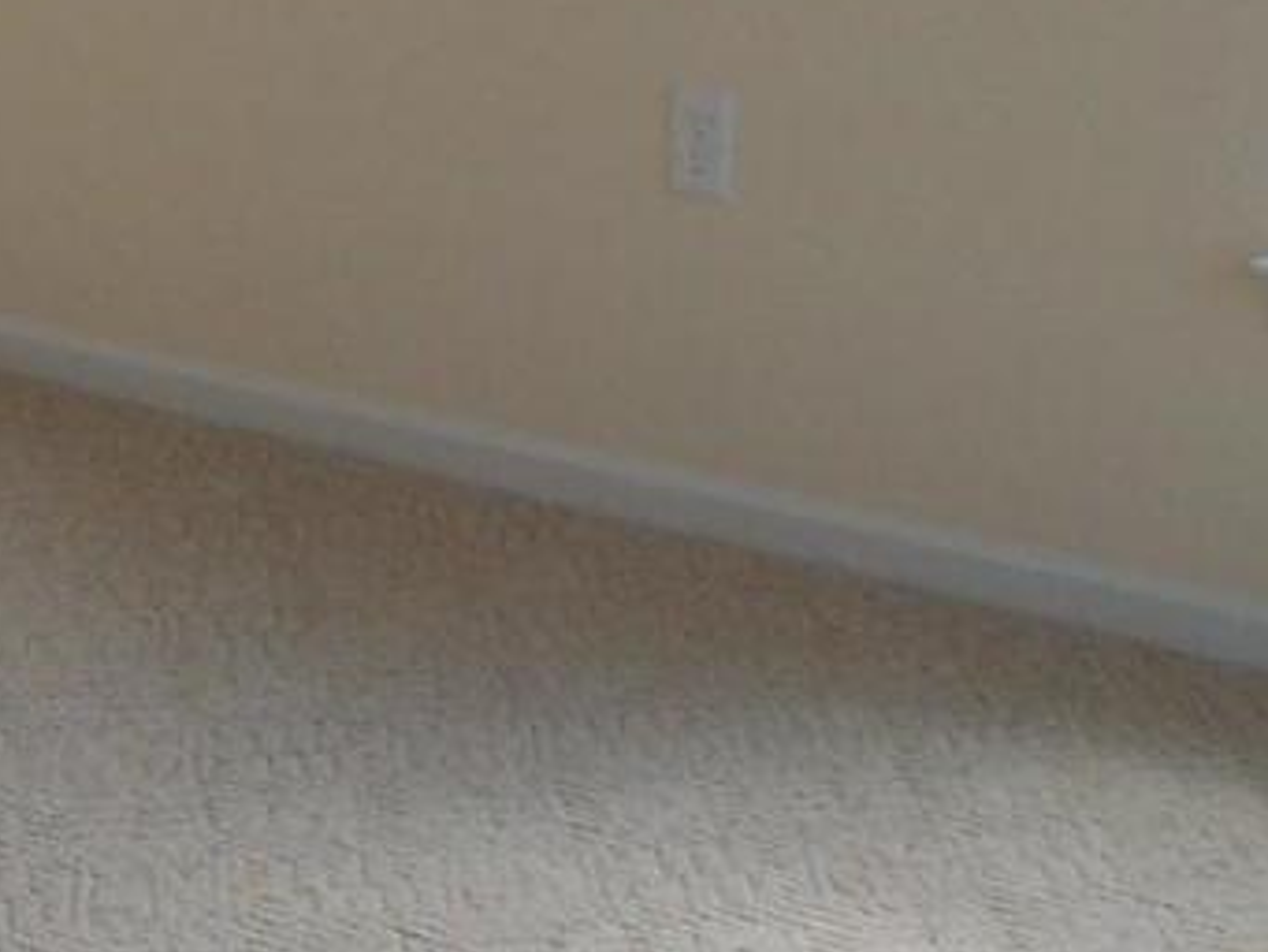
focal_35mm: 111
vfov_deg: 13.1
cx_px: 149
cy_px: -48
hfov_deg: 17.5
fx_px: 4067
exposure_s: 1/125
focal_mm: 5.6
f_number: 2.8
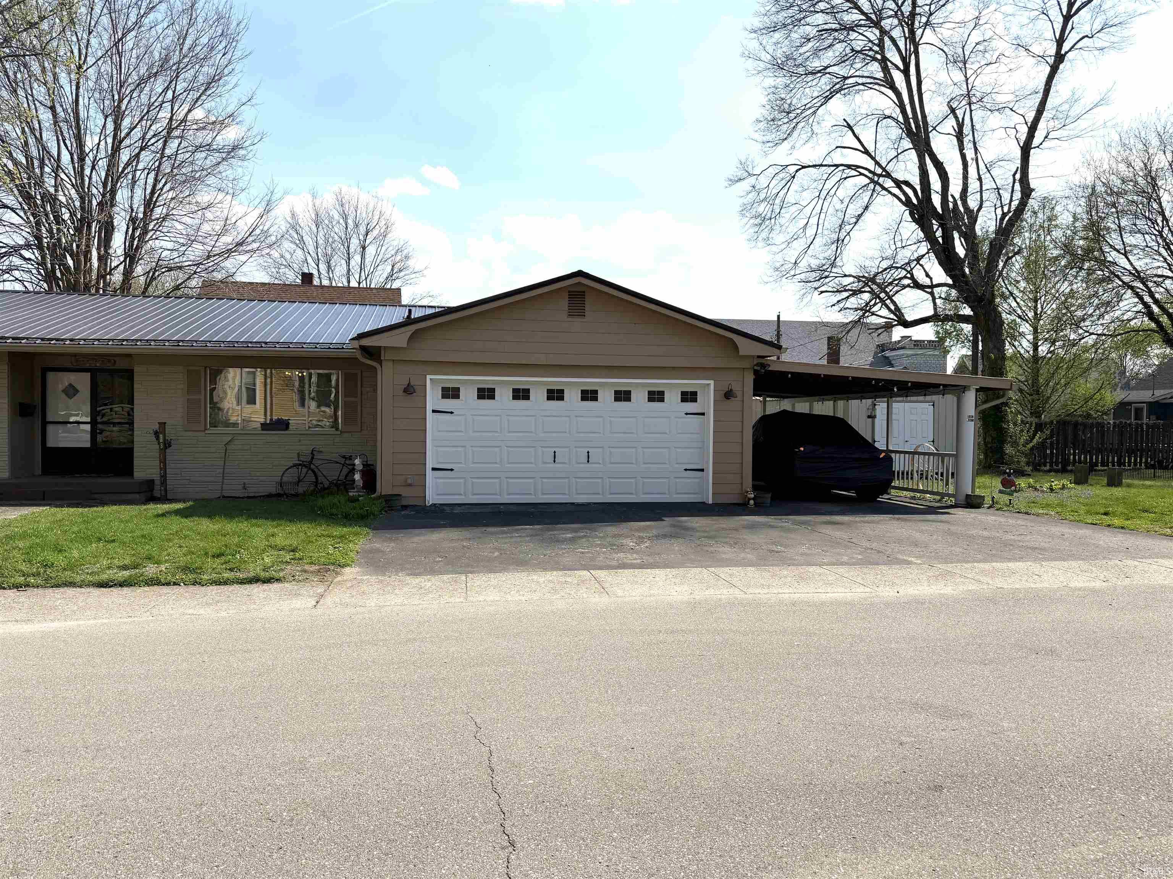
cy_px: 440
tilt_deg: -0.1
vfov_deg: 56.8
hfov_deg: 71.6
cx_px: 586
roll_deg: -0.6
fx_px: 813
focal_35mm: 24
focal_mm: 6.76
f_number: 1.78
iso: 80
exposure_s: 1/7353
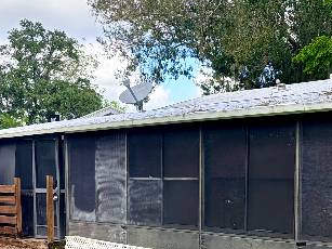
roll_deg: +0.2
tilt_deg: -4.3
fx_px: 690
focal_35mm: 72
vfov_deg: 20.0
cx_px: 261
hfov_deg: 26.6
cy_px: 232
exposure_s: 1/830
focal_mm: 5.96
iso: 64
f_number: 1.6
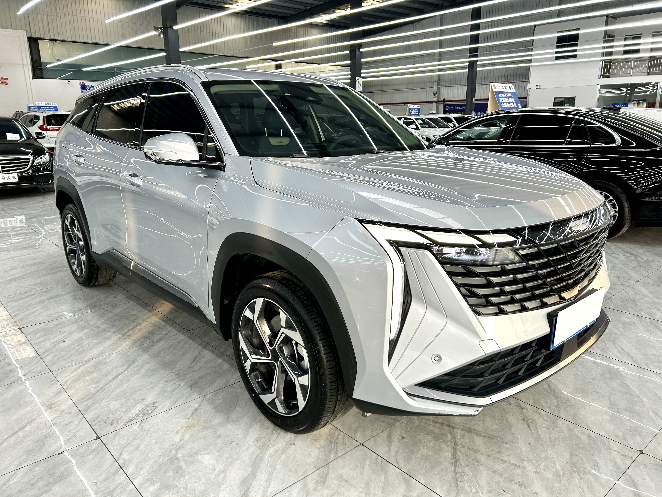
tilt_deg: -14.4
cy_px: 248
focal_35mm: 26
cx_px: 331
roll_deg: +1.0
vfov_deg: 53.1
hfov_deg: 67.3
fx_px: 497
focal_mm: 5.7
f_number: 1.5
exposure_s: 1/121
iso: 50
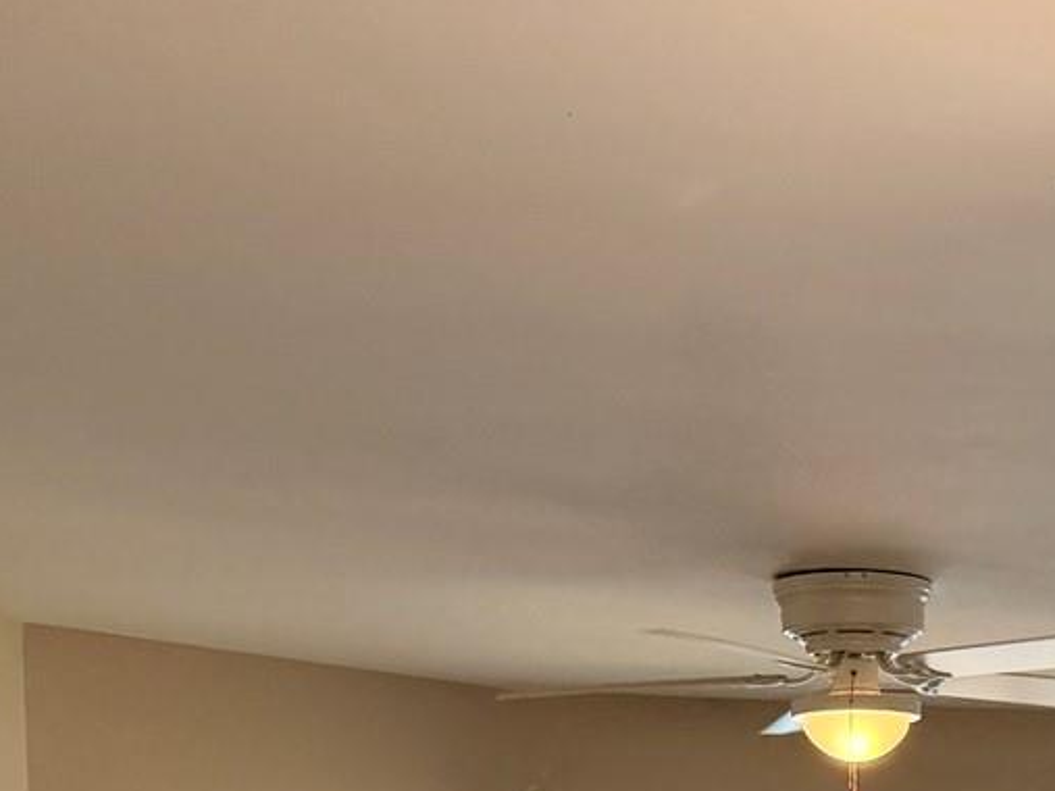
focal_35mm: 97
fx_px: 2956
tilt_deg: -10.6
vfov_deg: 13.3
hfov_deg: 19.7
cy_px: 1555
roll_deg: -1.4
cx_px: 1011
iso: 125
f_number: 1.78
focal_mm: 6.76
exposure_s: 1/205
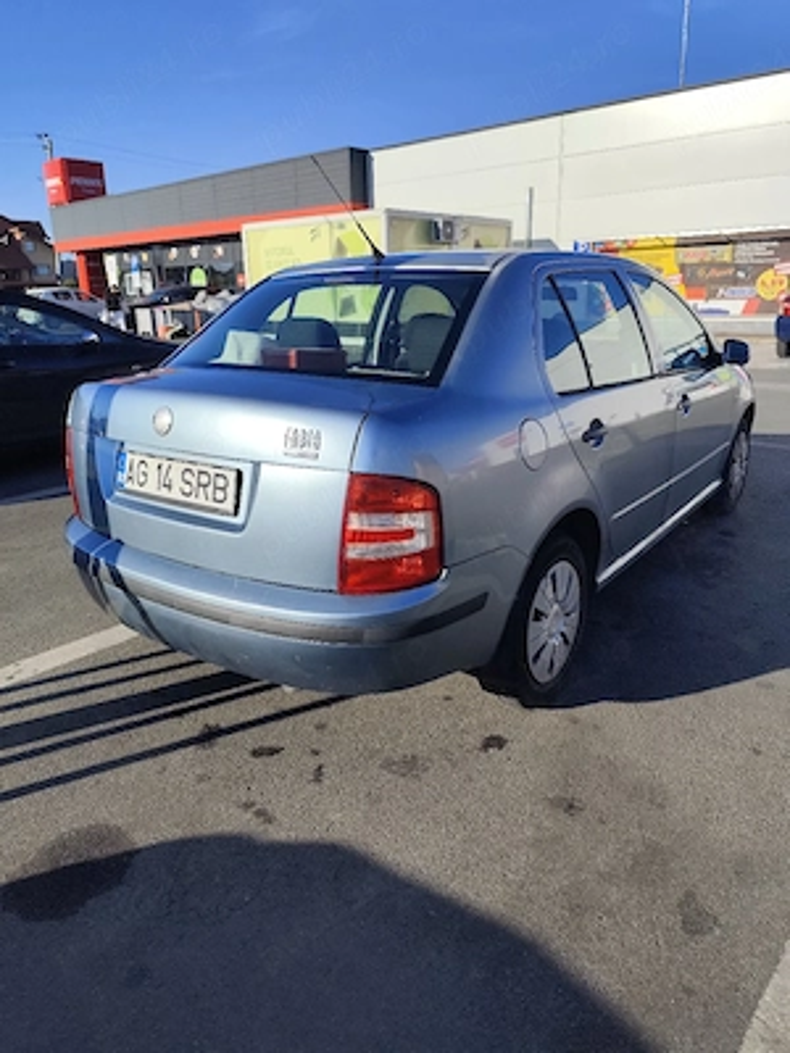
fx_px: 700
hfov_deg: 58.9
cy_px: 526
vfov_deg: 73.9
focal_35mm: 23
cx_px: 395
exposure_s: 1/2000
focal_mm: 6.19
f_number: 1.65
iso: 50
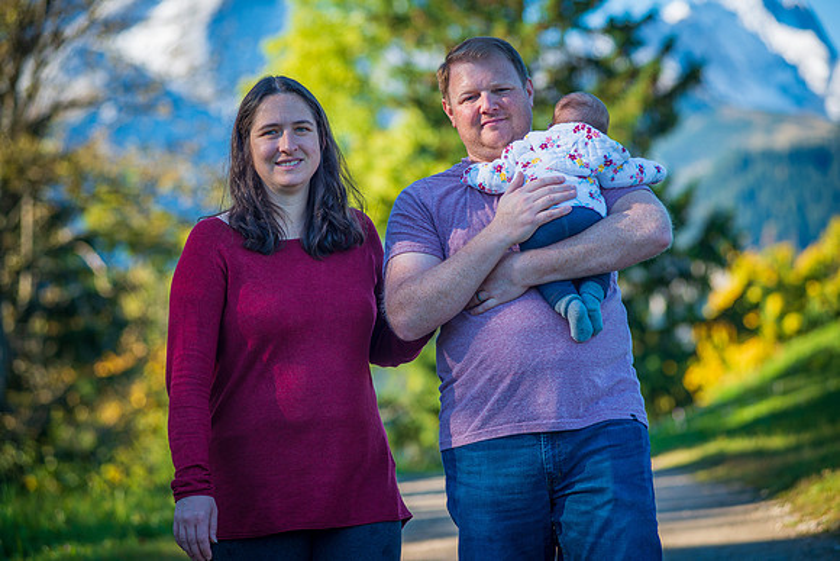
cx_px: 420
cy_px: 280
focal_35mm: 135
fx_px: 3151
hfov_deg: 15.2
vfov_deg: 10.2
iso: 100
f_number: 4
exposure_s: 1/320
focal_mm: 135
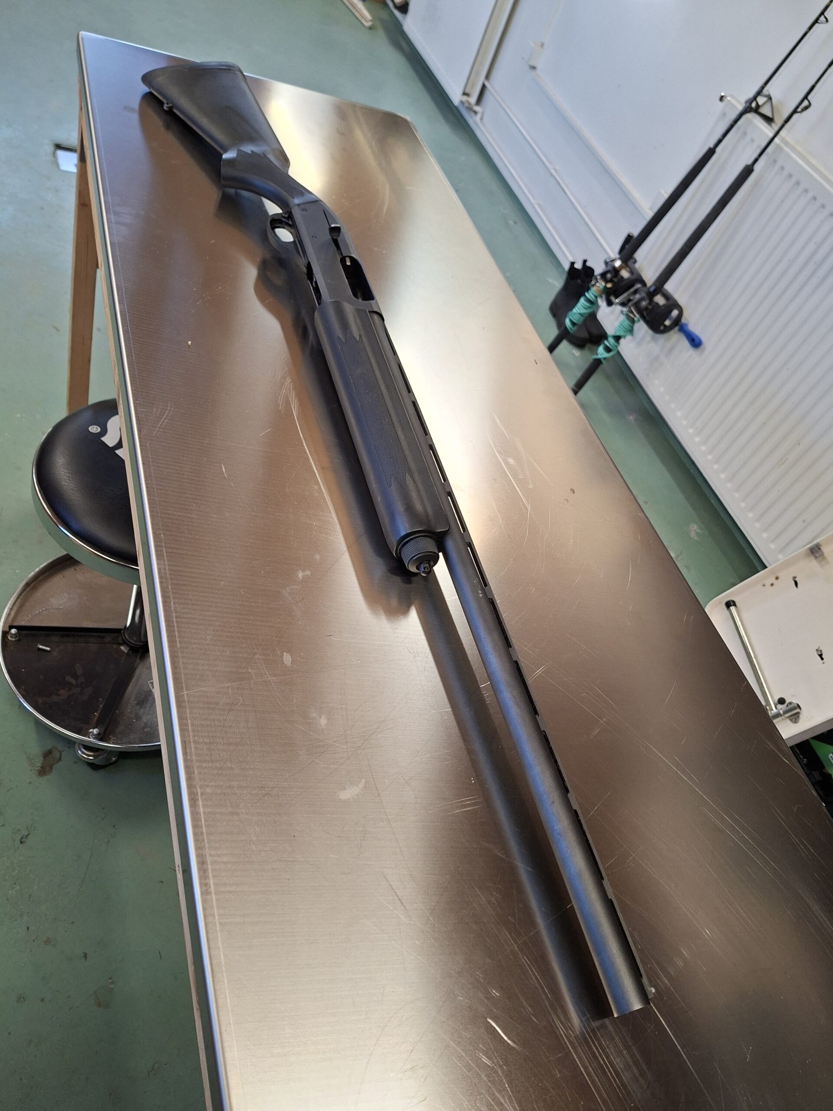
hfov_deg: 58.9
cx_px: 416
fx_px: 738
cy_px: 556
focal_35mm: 23
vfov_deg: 73.9
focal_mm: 5.54
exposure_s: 1/100
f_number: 1.8
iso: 125
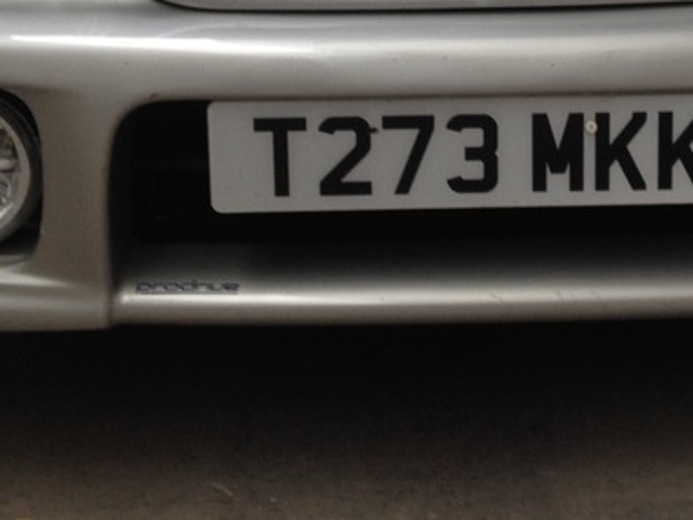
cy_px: -87
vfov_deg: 15.2
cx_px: 522
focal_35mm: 94
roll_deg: -1.5
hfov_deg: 20.7
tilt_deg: -8.9
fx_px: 1882
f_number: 2.4
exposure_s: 1/60
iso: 50
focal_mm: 4.28
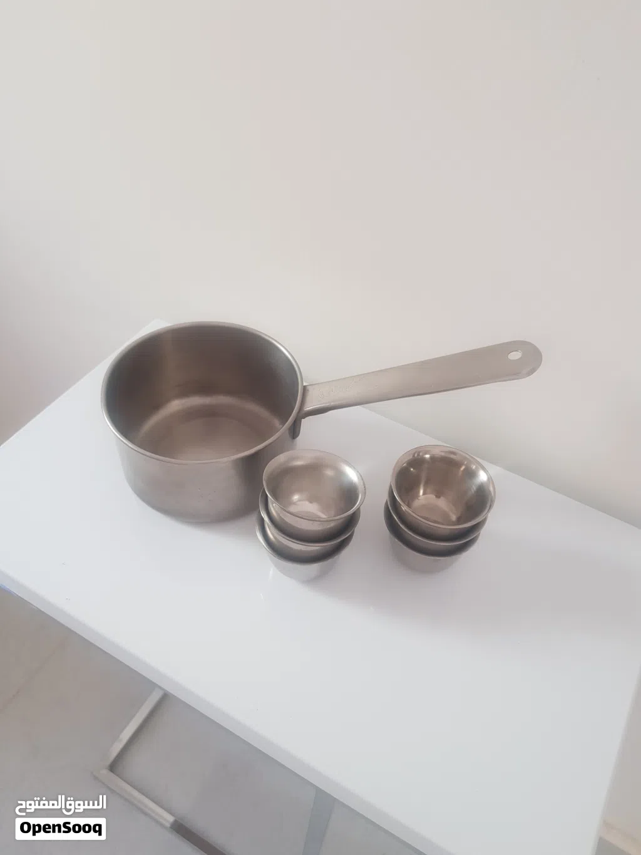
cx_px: 320
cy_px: 428
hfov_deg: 53.1
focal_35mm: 26
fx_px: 642
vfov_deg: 67.3
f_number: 1.7
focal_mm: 4.3
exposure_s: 1/50
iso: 64
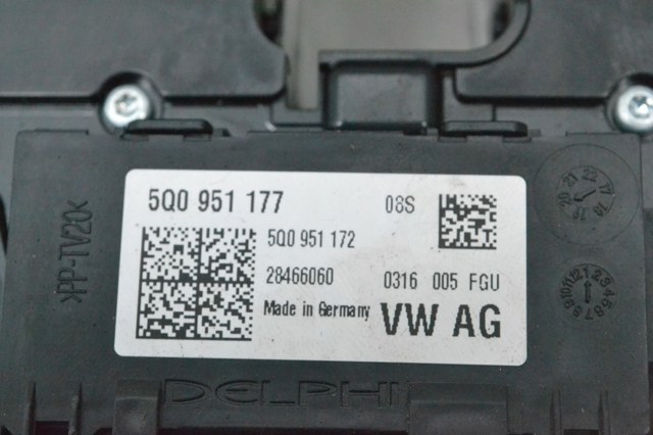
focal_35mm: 82
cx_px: 326
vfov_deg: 16.5
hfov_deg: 24.6
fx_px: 1496
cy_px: 218
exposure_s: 1/125
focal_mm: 55
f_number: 10
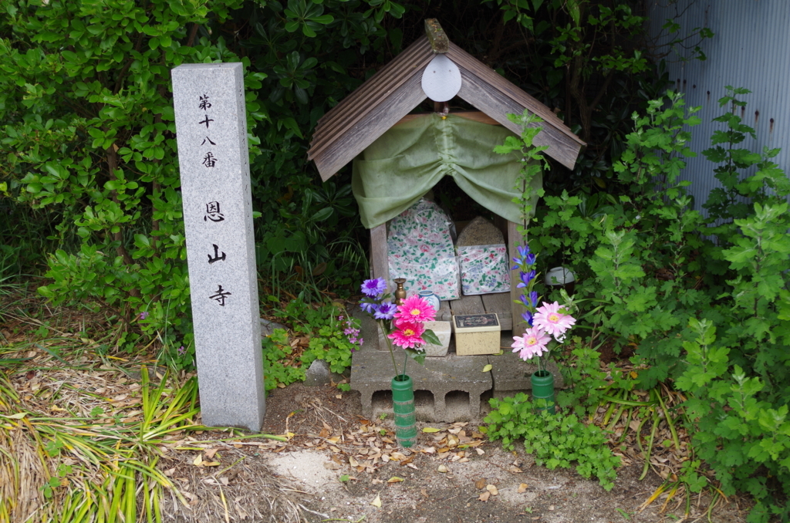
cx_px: 395
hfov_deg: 40.4
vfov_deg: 27.4
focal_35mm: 49
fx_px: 1073
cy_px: 262
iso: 100
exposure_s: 1/125
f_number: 5
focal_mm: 32.5
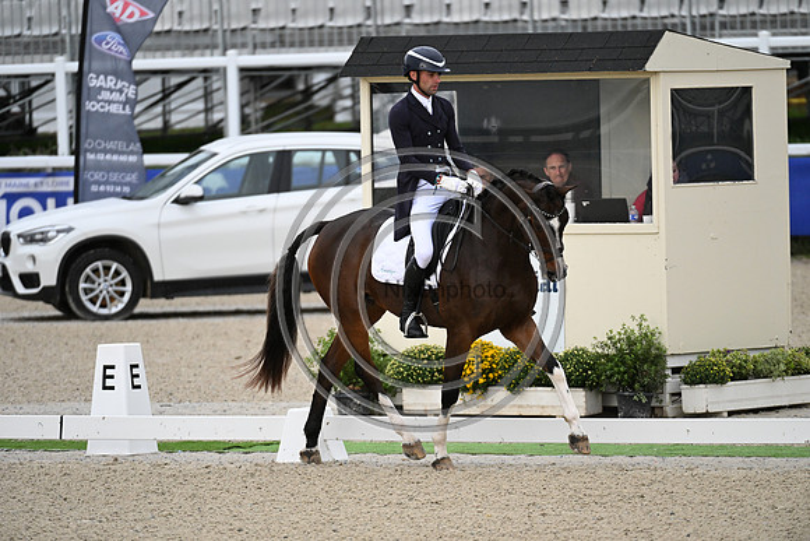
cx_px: 405
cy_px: 270
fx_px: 9002
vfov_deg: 3.4
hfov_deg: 5.2
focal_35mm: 400
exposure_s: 1/1250
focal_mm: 400
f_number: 4.5
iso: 1800
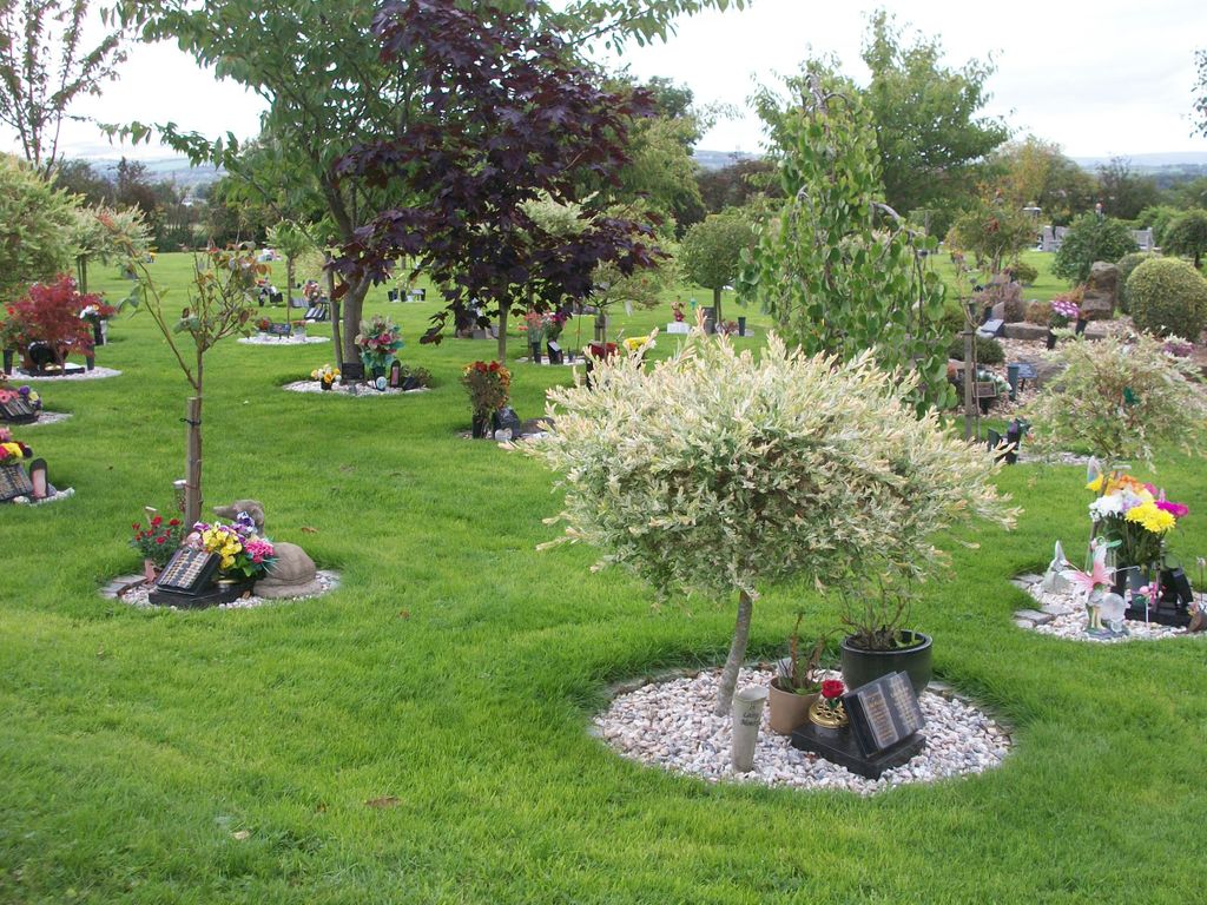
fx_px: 1534
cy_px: 452
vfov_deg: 32.9
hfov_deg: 42.9
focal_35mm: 44
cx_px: 604
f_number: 3.5
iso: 80
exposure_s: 1/160
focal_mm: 7.8
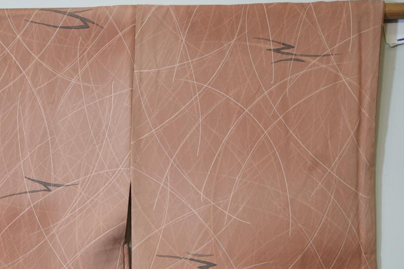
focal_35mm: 147
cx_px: 122
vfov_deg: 9.3
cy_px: 166
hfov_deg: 13.9
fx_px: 1650
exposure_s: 1/125
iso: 1000
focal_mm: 105
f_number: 4
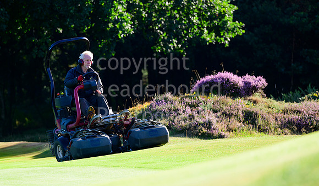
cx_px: 157
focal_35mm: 223
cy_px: 104
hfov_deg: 9.6
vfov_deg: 5.6
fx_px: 1904
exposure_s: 1/640
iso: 200
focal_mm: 200
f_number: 4
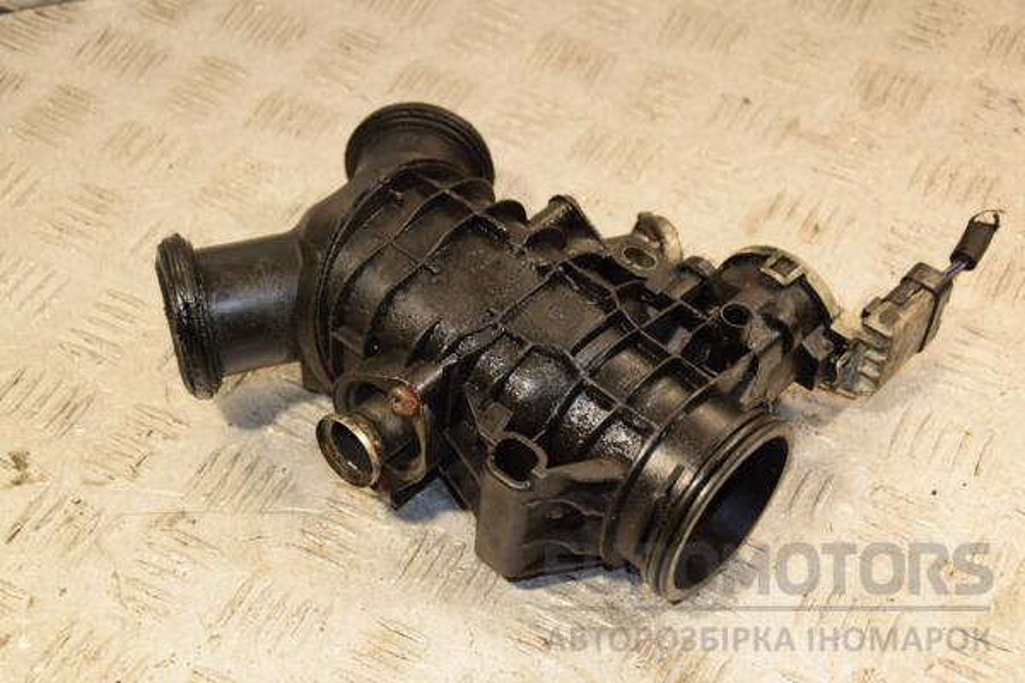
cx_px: 512
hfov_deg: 28.1
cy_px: 342
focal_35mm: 72
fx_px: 2050
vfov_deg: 18.9
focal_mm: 48
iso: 800
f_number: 4.8
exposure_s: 1/160
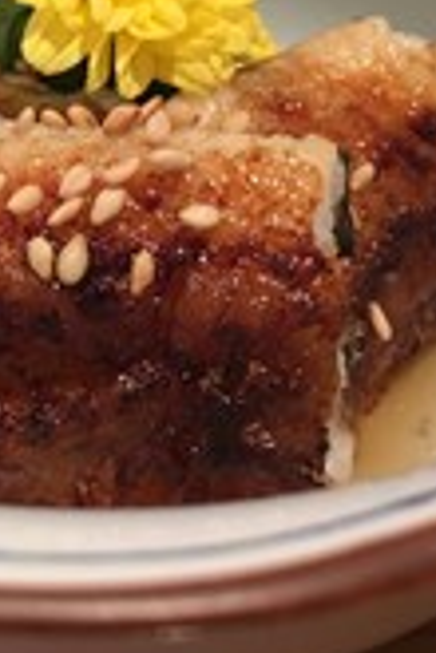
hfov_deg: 18.3
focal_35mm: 73
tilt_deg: -36.6
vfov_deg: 27.3
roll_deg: +1.4
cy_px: 162
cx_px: 24
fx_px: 1326
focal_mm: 4.15
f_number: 2.2
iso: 50
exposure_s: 1/15
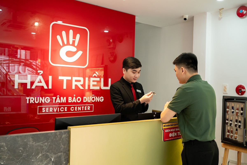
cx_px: 124
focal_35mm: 35
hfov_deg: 54.4
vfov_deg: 37.9
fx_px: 240
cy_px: 82
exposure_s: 1/250
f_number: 4.5
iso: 2500
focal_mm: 35
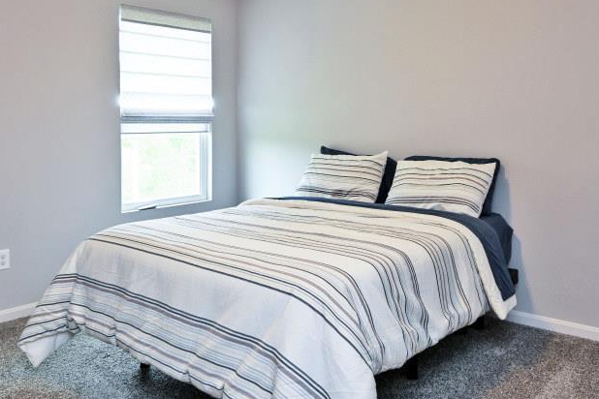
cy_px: 121
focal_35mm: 34
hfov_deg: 55.8
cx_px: 291
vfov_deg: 38.3
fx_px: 566
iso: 280
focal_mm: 14
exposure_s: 1/60
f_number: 4
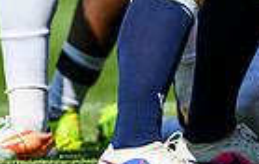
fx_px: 13085
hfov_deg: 1.1
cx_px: 537
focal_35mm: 1847
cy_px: -44
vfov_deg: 0.7
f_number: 2.8
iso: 250
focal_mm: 400
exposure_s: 1/4000
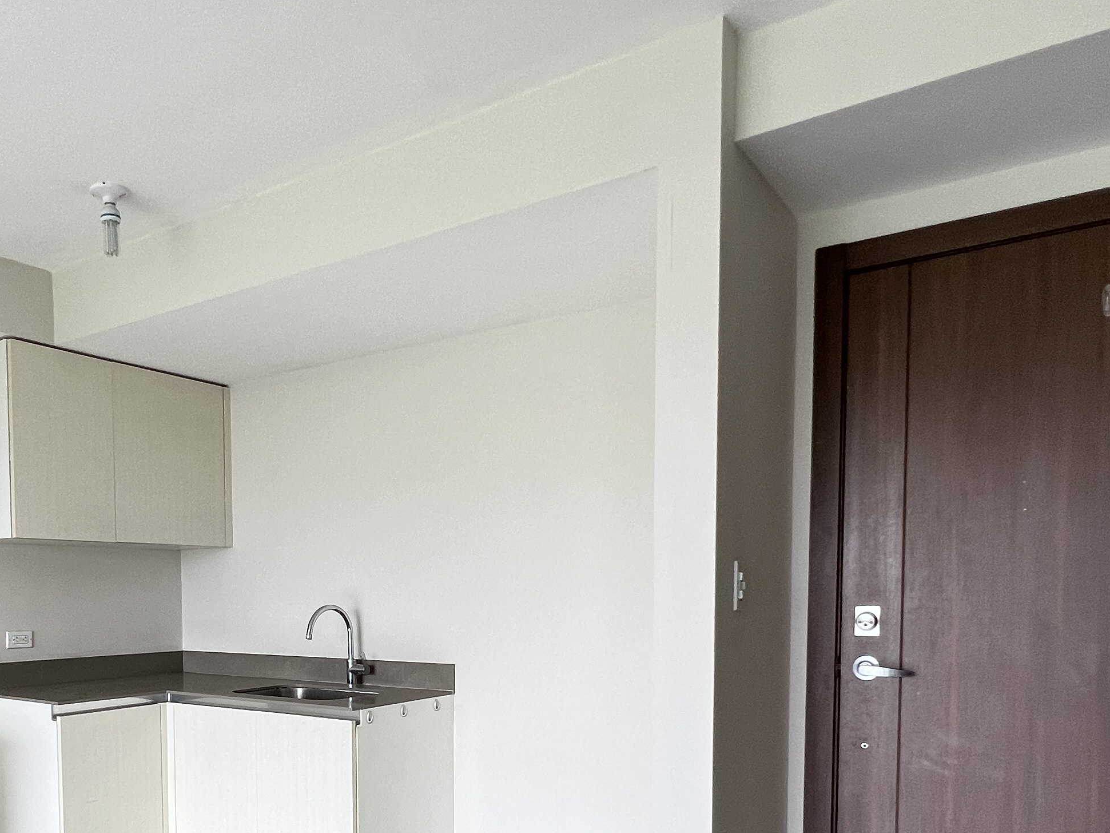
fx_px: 866
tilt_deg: -3.2
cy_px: 652
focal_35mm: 27
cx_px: 356
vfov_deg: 48.8
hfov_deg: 63.4
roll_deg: +1.0
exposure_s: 1/99
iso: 64
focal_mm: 1.57
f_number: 1.8
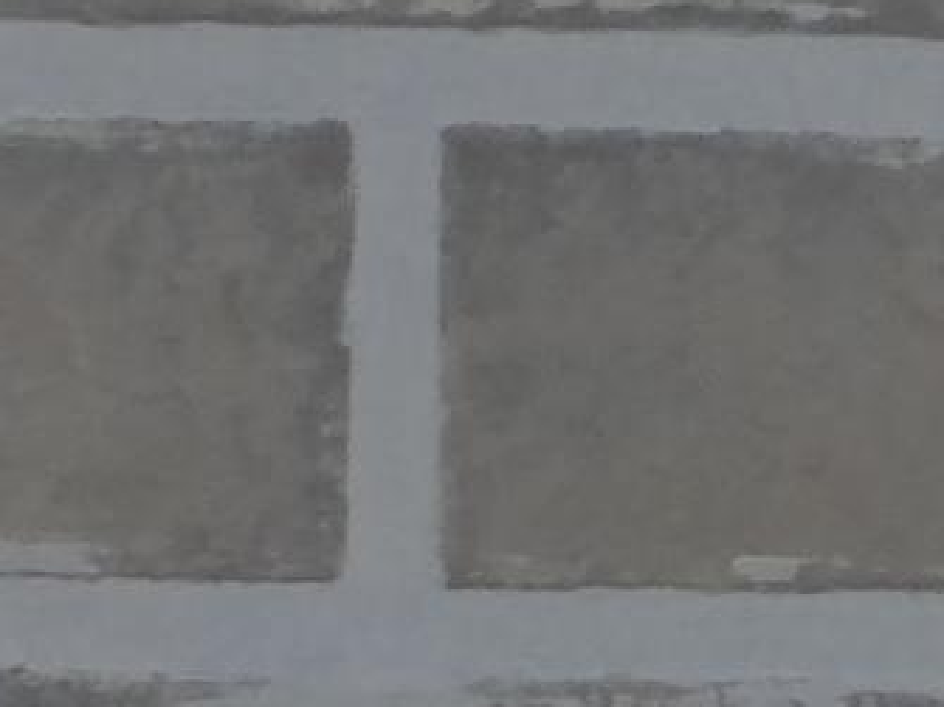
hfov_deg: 1.1
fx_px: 49642
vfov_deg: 0.8
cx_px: -969
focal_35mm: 1821
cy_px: -1006
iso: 400
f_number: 5.6
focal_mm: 38.4
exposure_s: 1/80
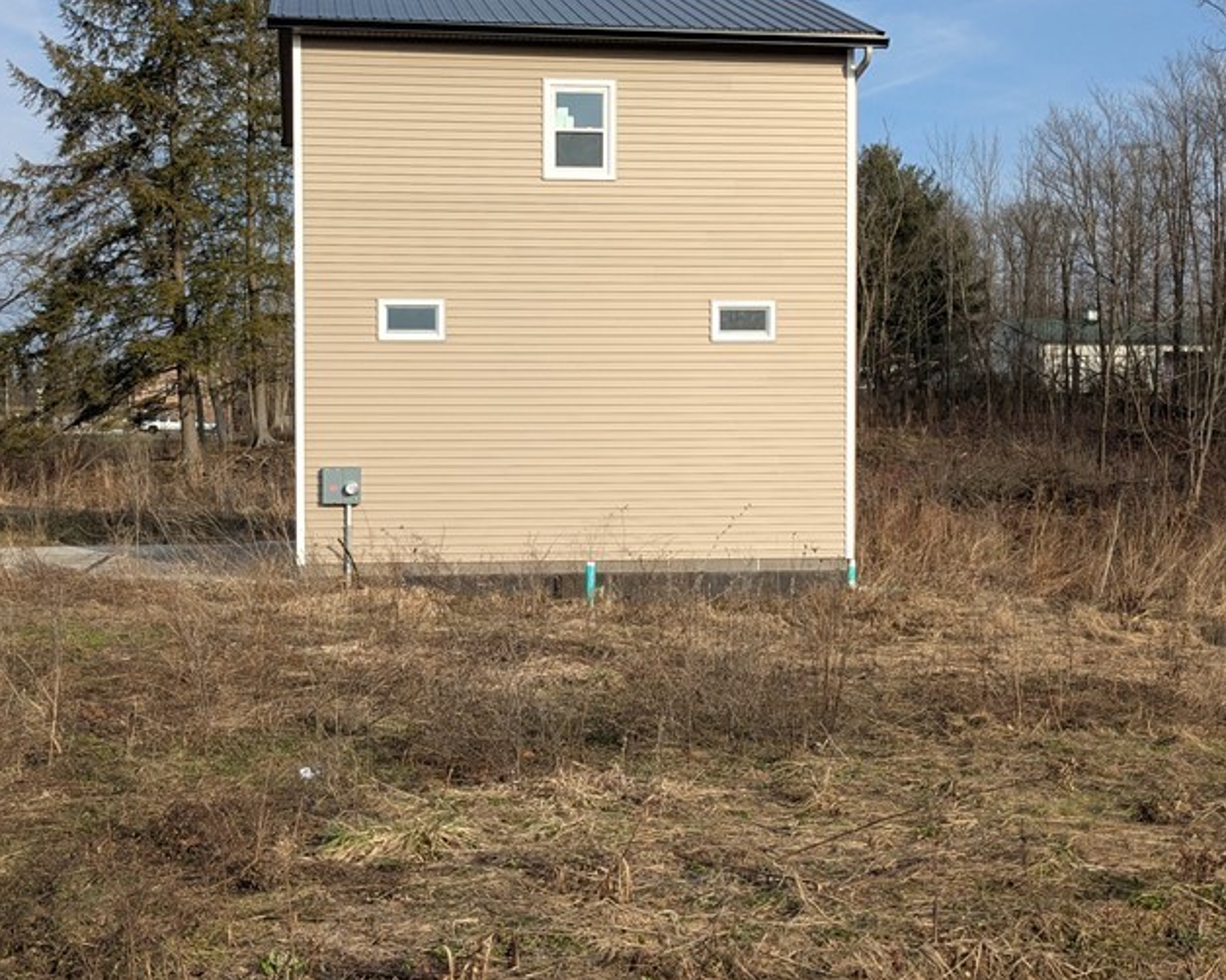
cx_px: 488
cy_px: 453
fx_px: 1560
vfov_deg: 34.9
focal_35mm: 43
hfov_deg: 42.7
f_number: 1.73
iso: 56
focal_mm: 4.38
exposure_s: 1/2924
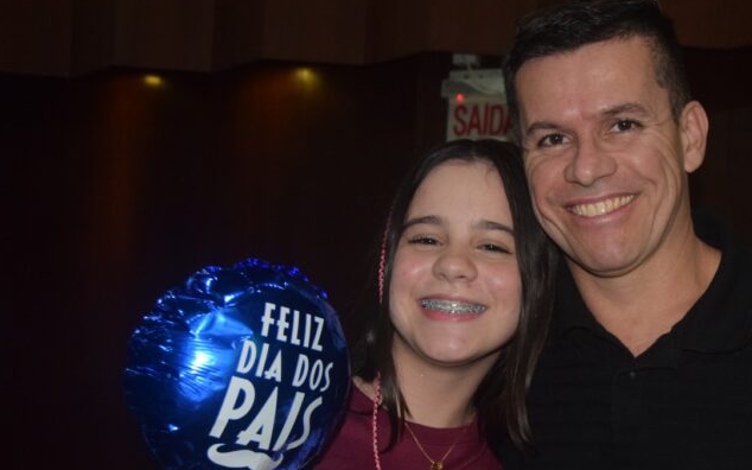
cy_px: 325
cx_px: 520
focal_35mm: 55
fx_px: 1127
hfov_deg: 36.4
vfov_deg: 23.4
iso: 1600
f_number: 5
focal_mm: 24
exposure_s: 1/100
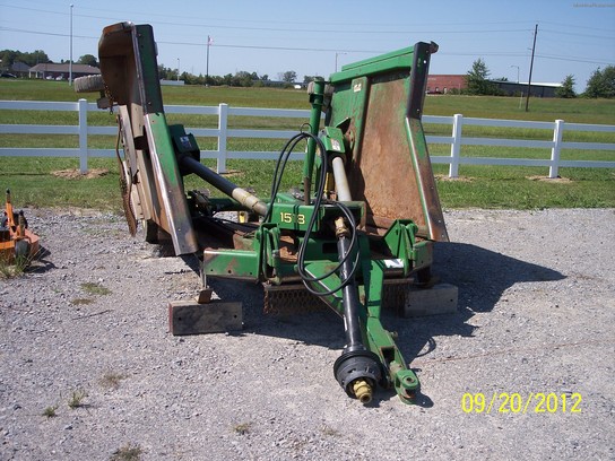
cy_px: 230
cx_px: 308
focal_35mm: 39
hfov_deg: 47.9
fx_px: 693
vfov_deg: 36.8
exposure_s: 1/1000
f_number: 4
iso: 100
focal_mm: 8
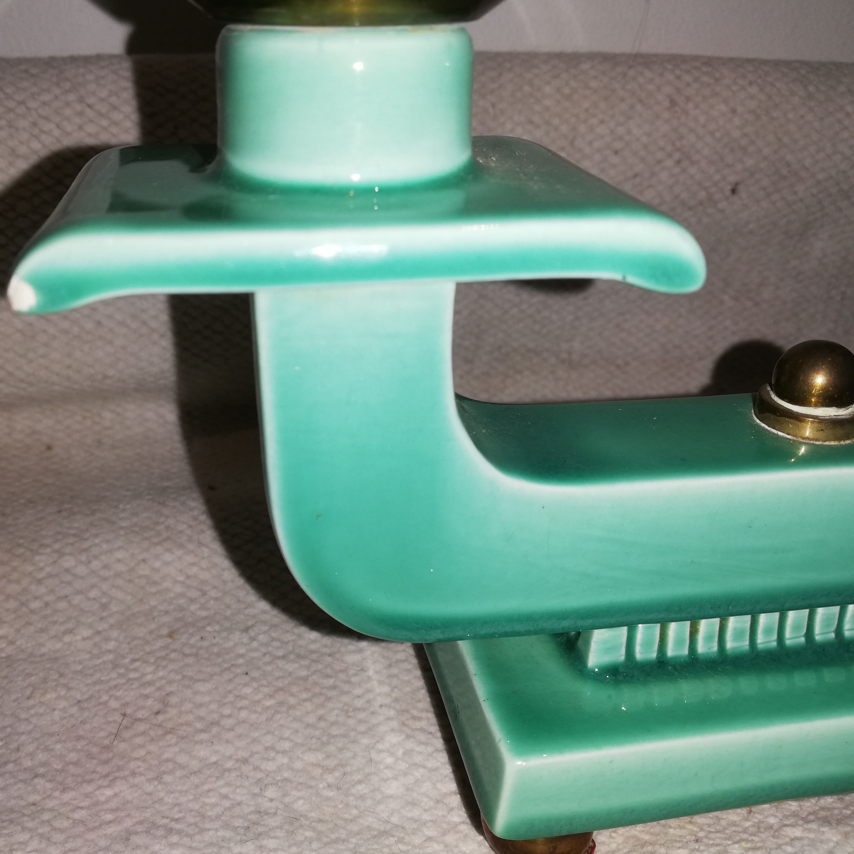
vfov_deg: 52.5
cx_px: 333
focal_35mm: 31
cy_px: 428
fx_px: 865
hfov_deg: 52.1
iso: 50
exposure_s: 1/136
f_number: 2.2
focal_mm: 3.81
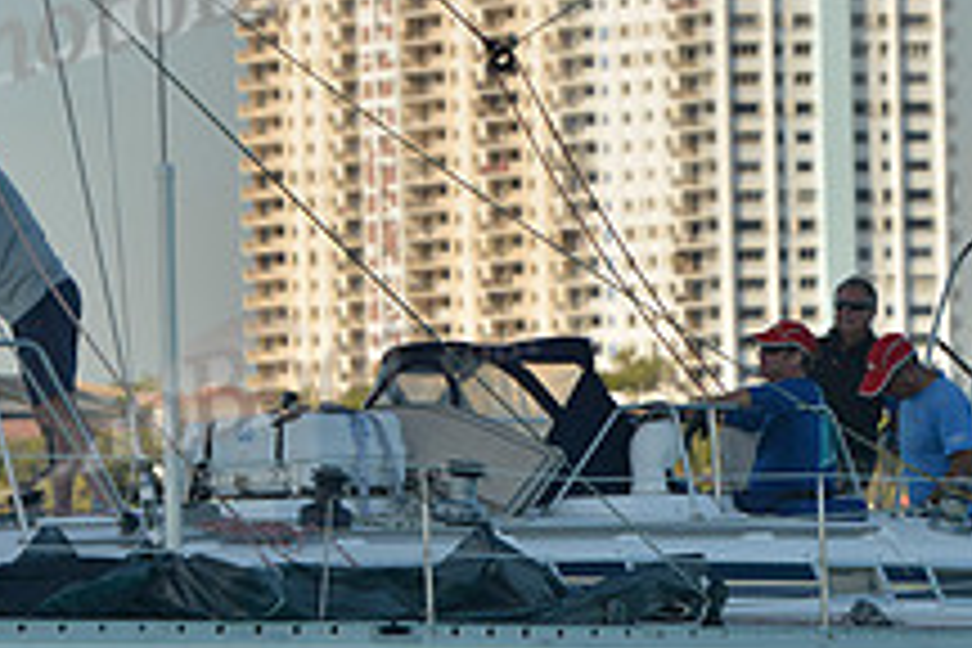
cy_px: 574
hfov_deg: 5.1
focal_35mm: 402
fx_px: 10853
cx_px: 774
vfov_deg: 3.4
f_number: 5.6
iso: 200
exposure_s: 1/800
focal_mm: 150
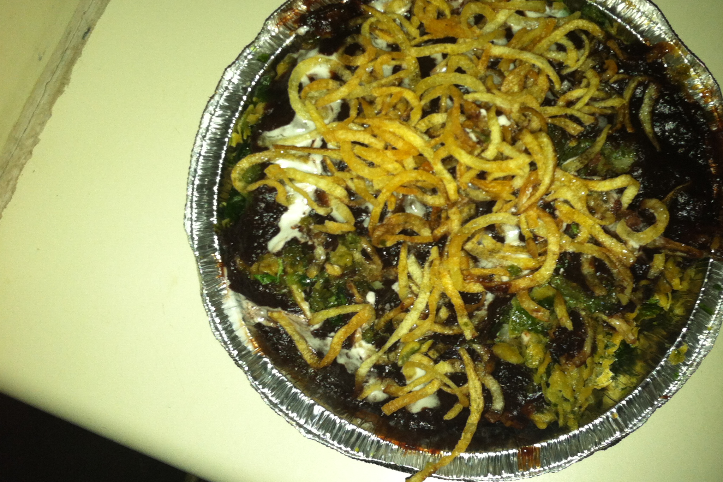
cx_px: 454
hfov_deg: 42.4
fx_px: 924
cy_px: 196
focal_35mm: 46
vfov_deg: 29.2
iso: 80
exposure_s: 1/25
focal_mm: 3.85
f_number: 2.8
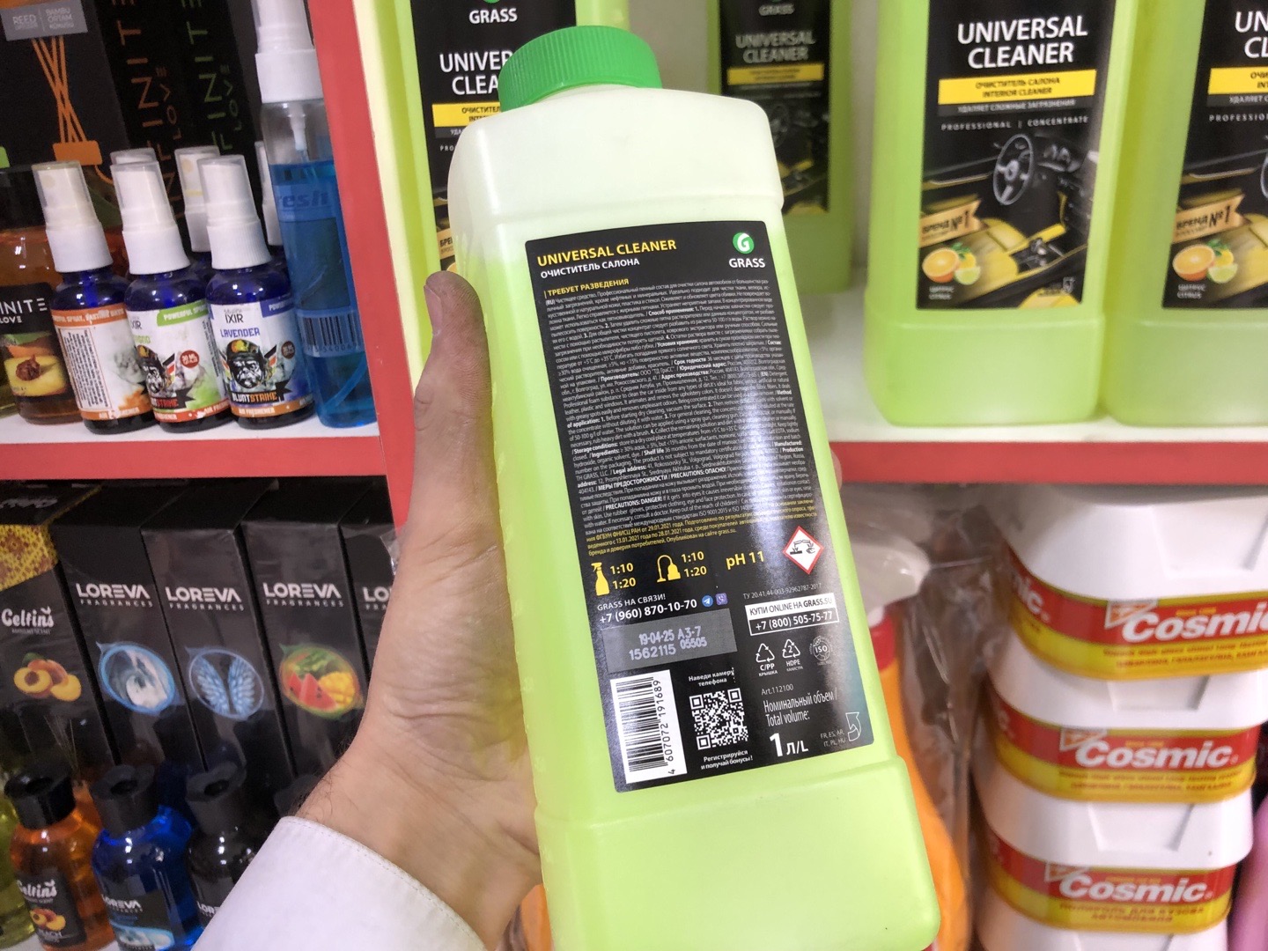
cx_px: 634
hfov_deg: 63.4
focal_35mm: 28
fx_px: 1026
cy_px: 476
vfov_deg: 49.7
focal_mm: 4
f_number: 1.8
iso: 32
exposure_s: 1/30
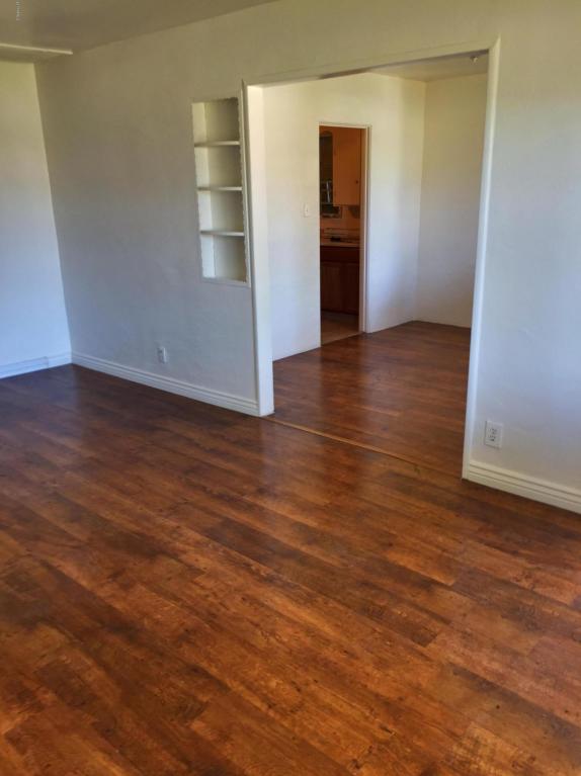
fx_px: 650
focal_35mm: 29
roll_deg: +1.1
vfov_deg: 61.7
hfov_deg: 48.2
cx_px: 290
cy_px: 388
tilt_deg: -14.6
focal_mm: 4.15
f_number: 2.2
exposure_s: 1/60
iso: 32
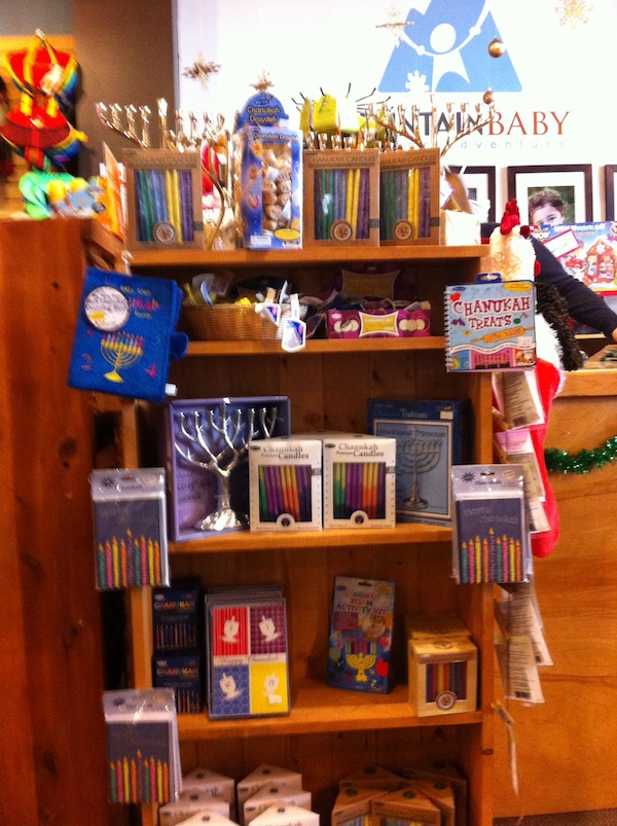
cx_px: 308
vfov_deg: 52.7
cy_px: 413
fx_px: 834
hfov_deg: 40.6
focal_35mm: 35
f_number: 2.8
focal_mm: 3.85
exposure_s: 1/17
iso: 400
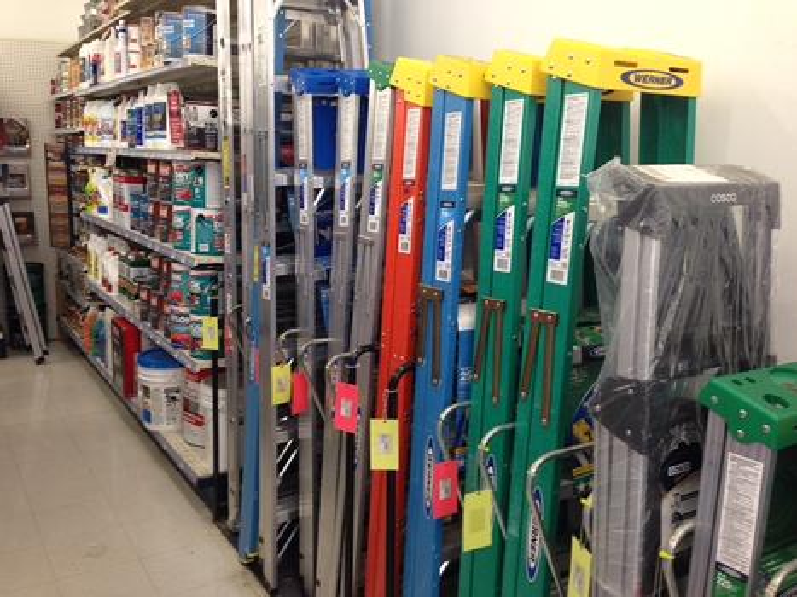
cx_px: 398
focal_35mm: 33
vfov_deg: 42.9
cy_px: 298
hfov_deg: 55.4
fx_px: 760
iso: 64
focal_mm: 4.12
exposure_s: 1/20
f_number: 2.4
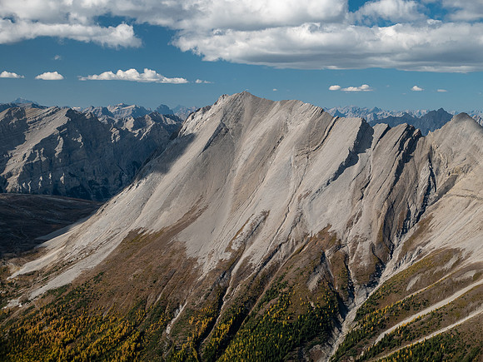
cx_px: 242
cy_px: 181
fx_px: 893
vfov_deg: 22.9
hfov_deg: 30.3
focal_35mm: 64
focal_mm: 32
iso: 200
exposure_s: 1/200
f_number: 8
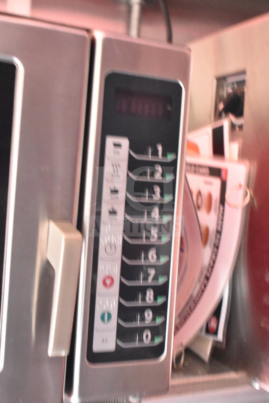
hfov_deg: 28.1
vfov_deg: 41.1
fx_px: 538
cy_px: 202
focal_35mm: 48
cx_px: 134
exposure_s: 1/50
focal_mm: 32
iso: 10000
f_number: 4.5
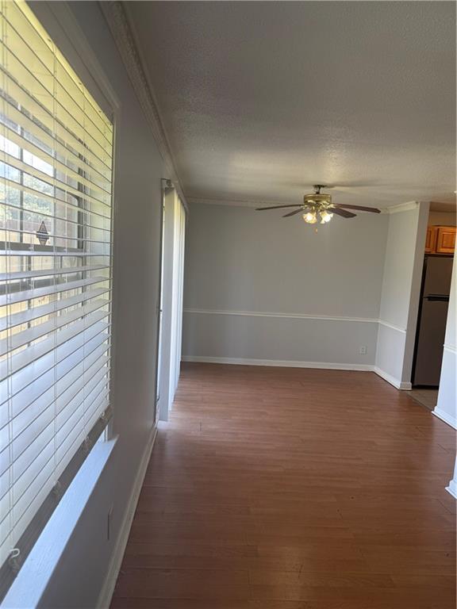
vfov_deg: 71.6
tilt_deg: -5.6
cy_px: 304
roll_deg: -3.2
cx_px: 228
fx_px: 422
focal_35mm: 24
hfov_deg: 56.8
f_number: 1.78
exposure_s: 1/132
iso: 64
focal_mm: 6.76
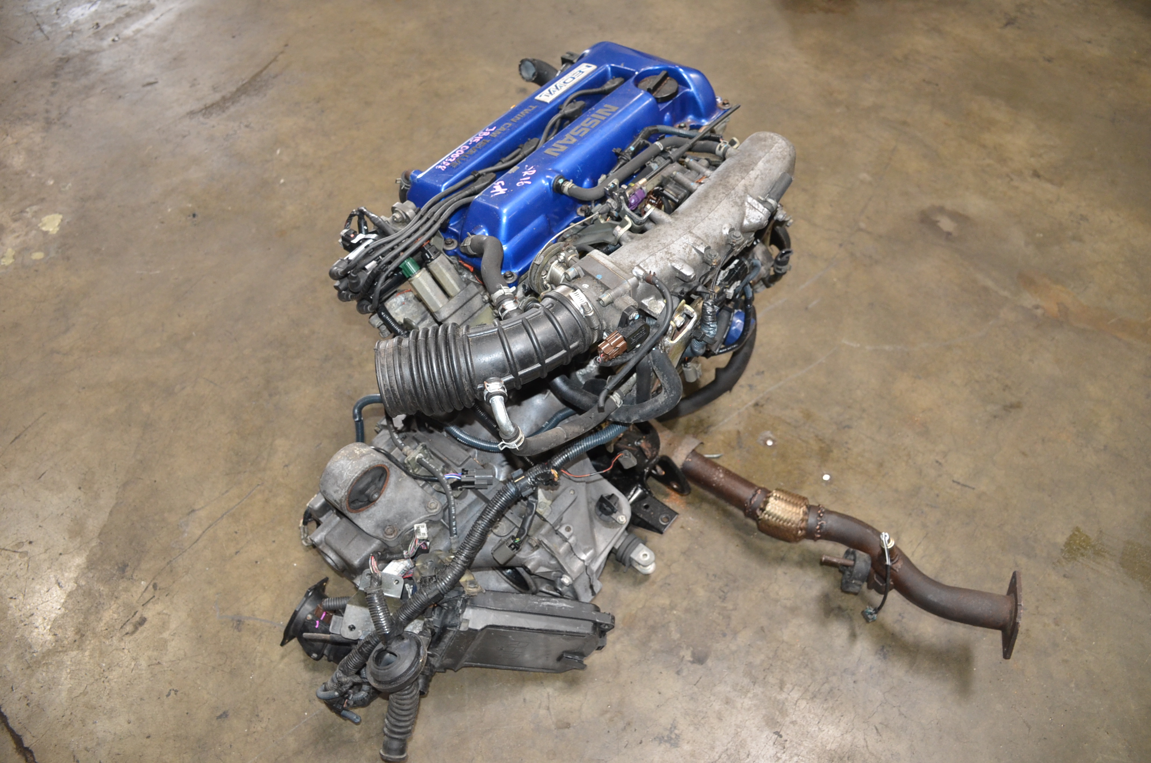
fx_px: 861
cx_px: 576
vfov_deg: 47.7
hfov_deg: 67.5
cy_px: 382
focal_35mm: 27
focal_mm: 18
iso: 800
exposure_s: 1/60
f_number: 3.5
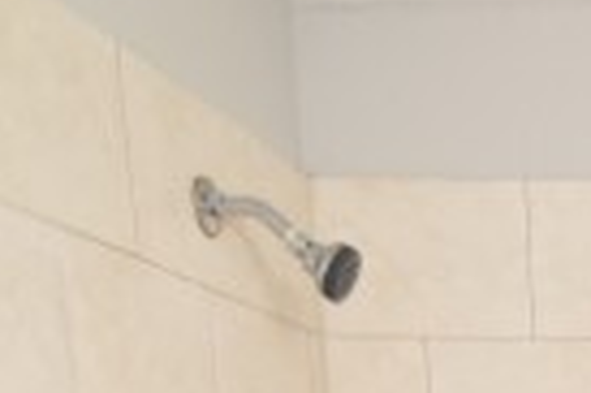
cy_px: 898
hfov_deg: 21.9
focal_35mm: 79
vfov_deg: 13.4
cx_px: 858
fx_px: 1295
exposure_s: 1/30
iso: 800
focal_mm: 10
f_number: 3.5
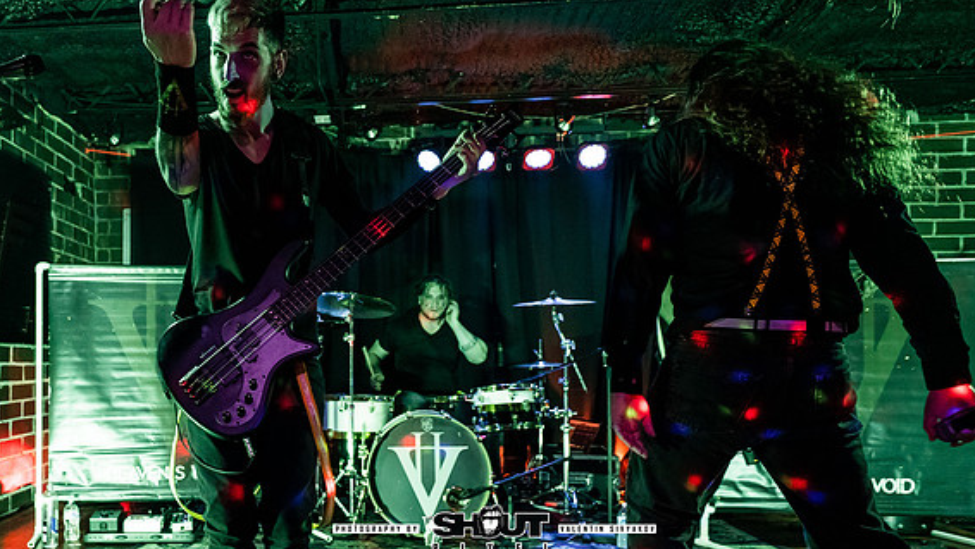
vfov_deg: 36.5
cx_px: 285
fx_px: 828
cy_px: 347
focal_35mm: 32
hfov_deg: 58.8
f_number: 2.8
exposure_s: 1/200
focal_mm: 20.3
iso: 1000
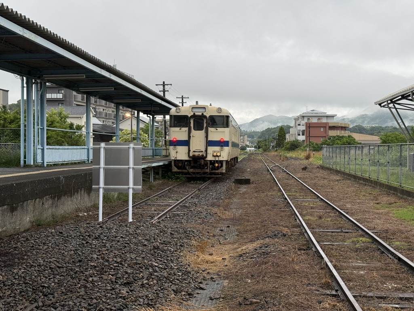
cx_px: 207
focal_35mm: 48
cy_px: 156
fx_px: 574
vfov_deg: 30.3
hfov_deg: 39.7
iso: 100
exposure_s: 1/76
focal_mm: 6.76
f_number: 1.78
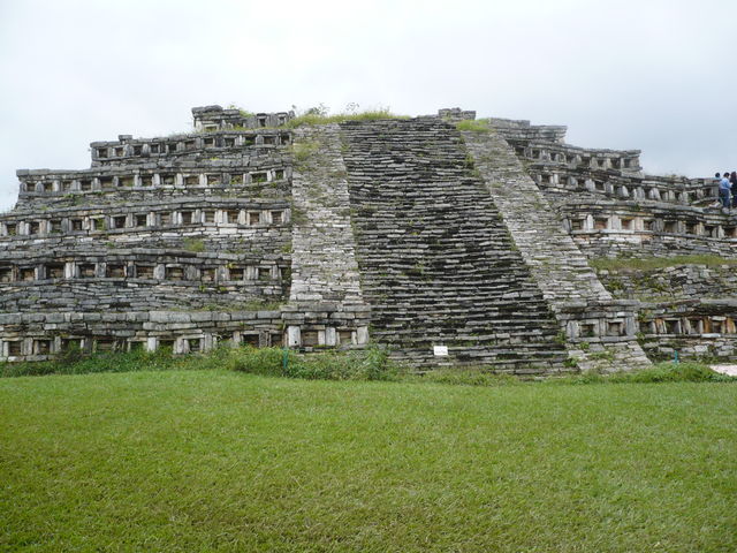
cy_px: 276
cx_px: 368
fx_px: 745
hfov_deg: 52.6
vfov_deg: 40.7
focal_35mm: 35
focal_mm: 5.8
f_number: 2.8
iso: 100
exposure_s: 1/400
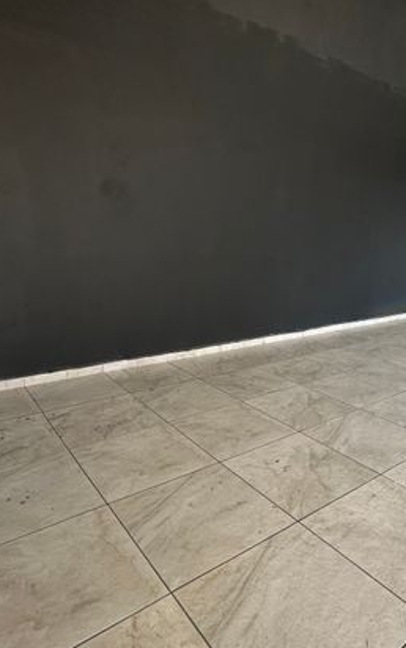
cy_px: 315
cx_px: 264
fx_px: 424
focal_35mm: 24
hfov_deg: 50.4
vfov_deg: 74.7
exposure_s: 1/60
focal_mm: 2.22
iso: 200
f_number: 2.2
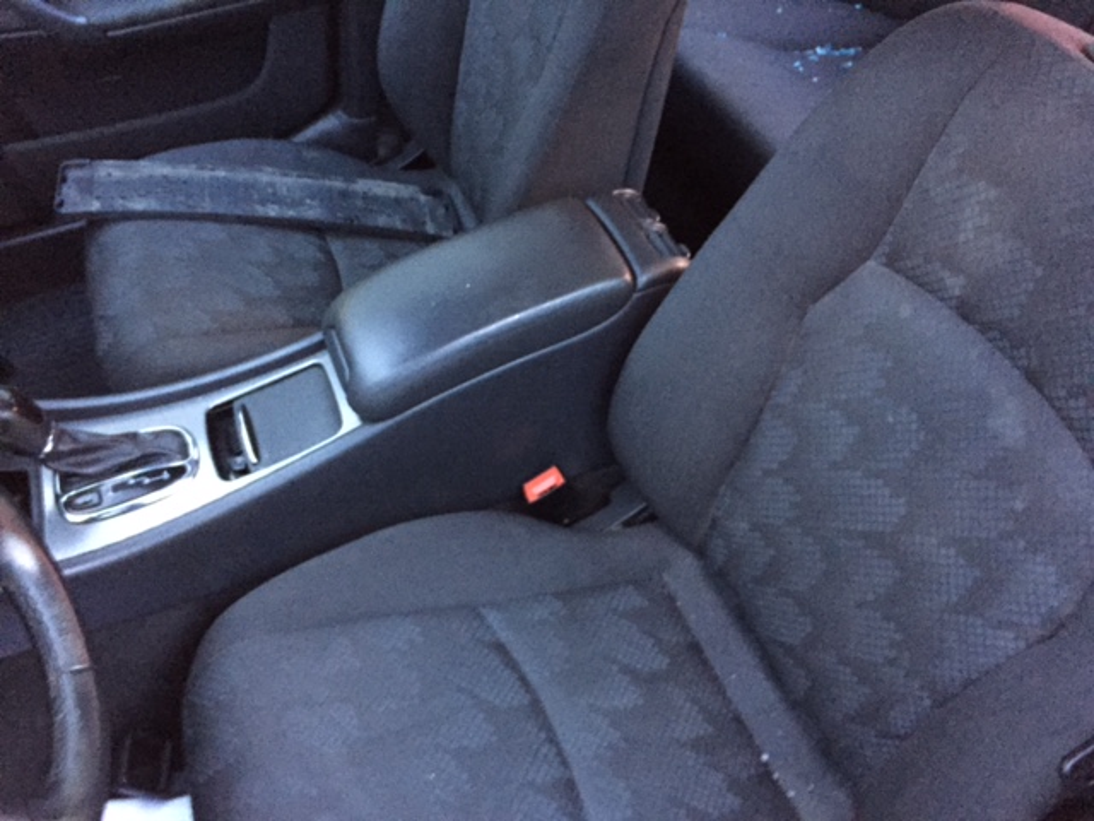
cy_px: 410
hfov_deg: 61.7
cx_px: 547
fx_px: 917
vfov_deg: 48.2
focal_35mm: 29
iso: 640
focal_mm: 4.15
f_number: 2.2
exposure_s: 1/15
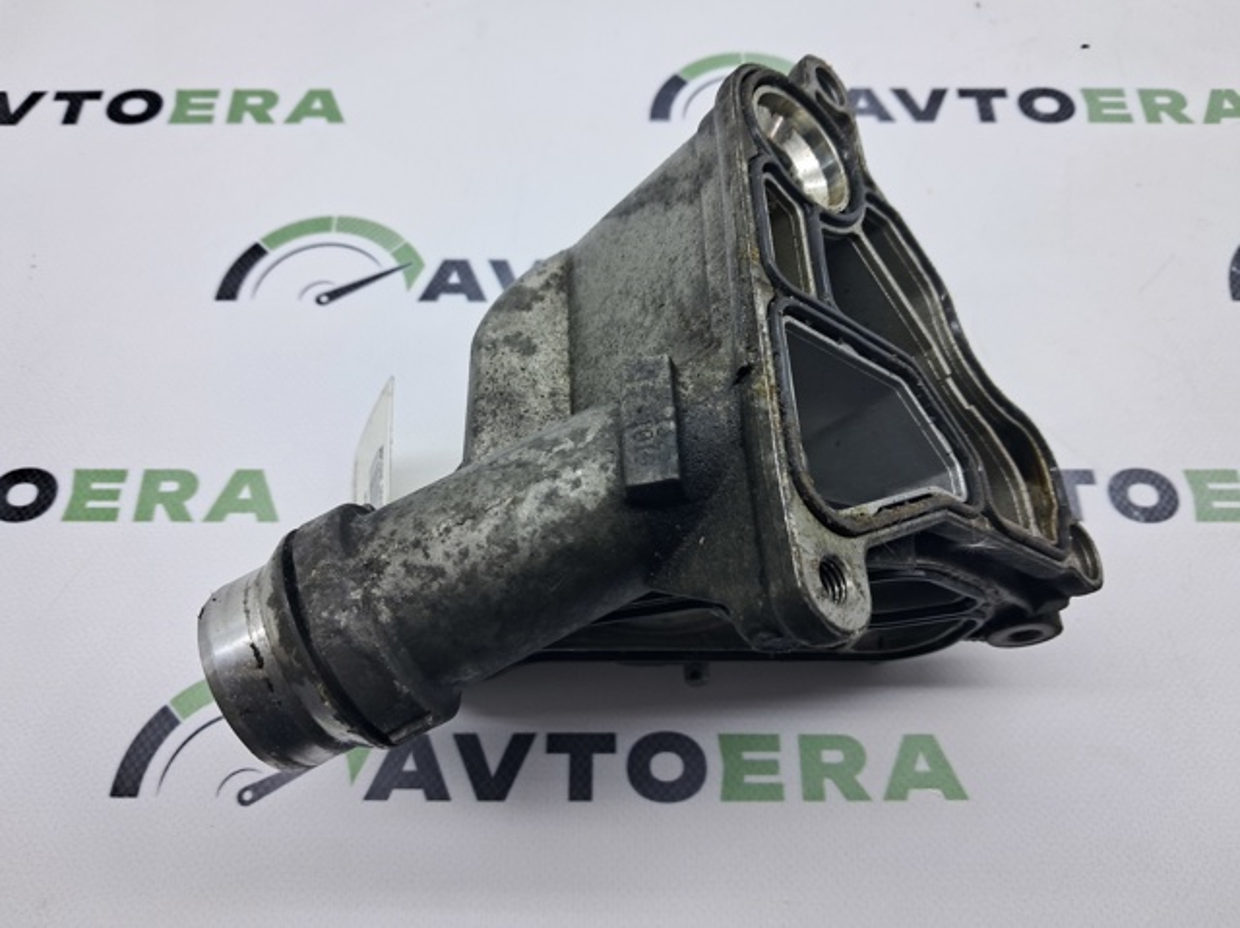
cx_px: 620
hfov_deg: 65.4
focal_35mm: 27
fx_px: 966
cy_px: 464
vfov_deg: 51.3
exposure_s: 1/100
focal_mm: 4
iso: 50
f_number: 1.8
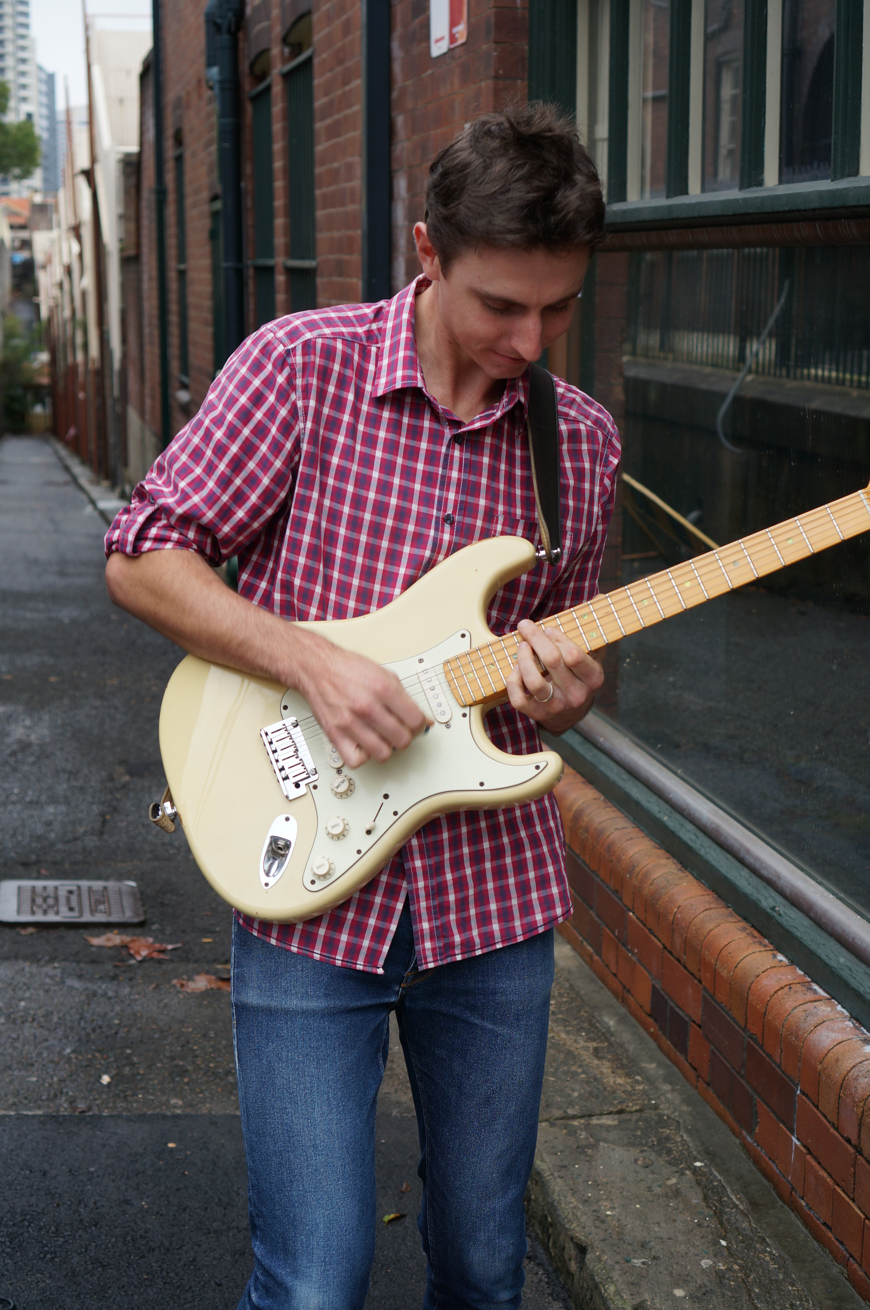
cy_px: 655
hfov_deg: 25.7
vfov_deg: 37.9
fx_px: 1907
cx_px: 435
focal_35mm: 52
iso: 160
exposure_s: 1/160
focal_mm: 35
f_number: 4
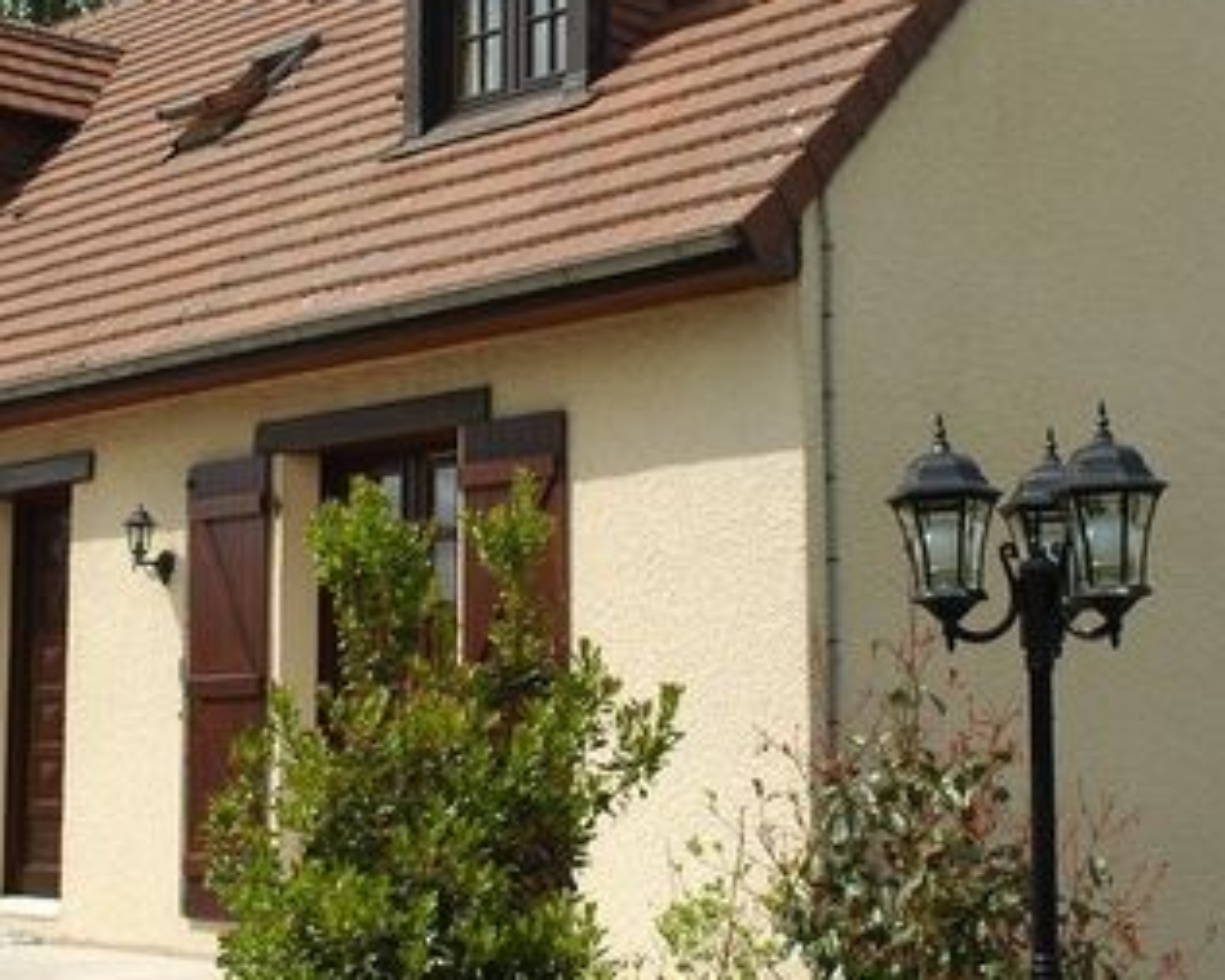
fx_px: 2321
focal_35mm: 64
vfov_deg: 23.8
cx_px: 473
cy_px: 347
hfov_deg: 29.5
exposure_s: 1/320
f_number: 10
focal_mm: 24
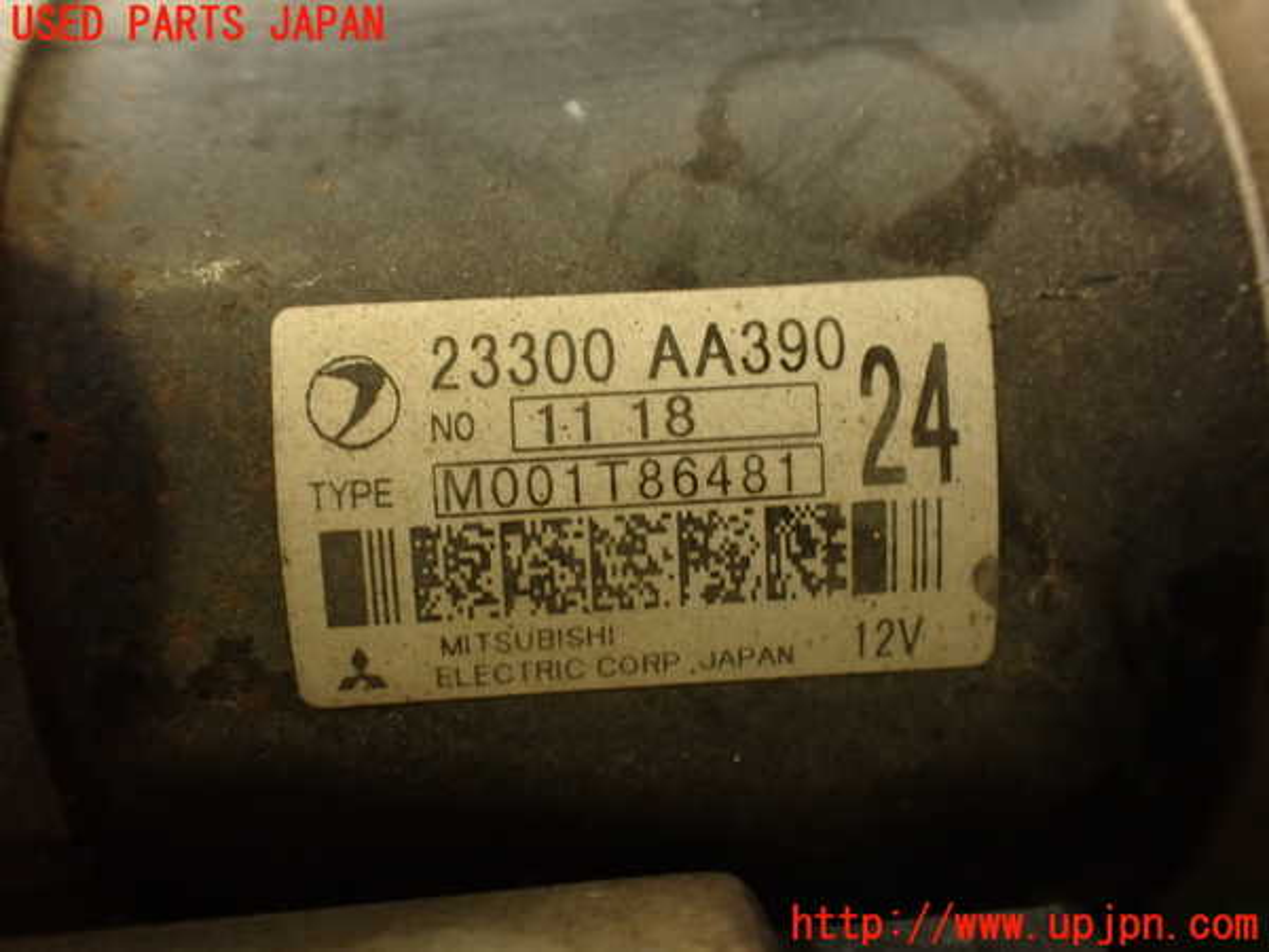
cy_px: 476
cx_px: 634
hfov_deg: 56.8
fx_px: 1173
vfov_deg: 44.2
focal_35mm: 32
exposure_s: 1/30
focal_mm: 5.79
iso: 250
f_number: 2.4
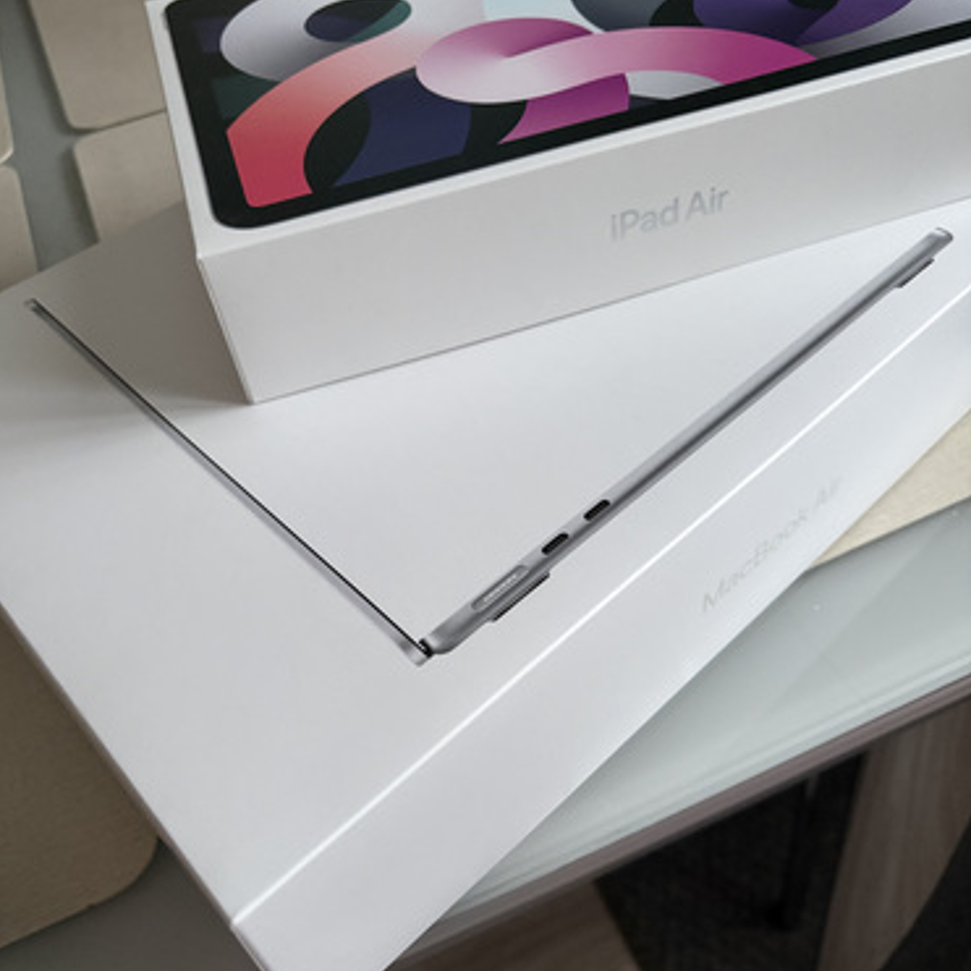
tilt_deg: -44.3
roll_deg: +9.5
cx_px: 483
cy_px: 471
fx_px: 984
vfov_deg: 52.5
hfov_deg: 52.5
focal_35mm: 31
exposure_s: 1/48
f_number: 1.6
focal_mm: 5.96
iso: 500
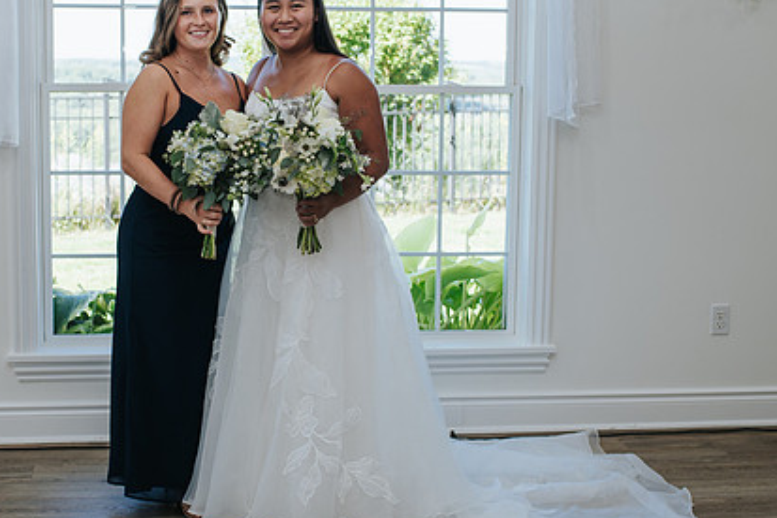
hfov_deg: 31.2
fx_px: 1381
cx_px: 258
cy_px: 275
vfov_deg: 21.2
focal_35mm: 64
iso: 140
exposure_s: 1/200
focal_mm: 35
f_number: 3.5
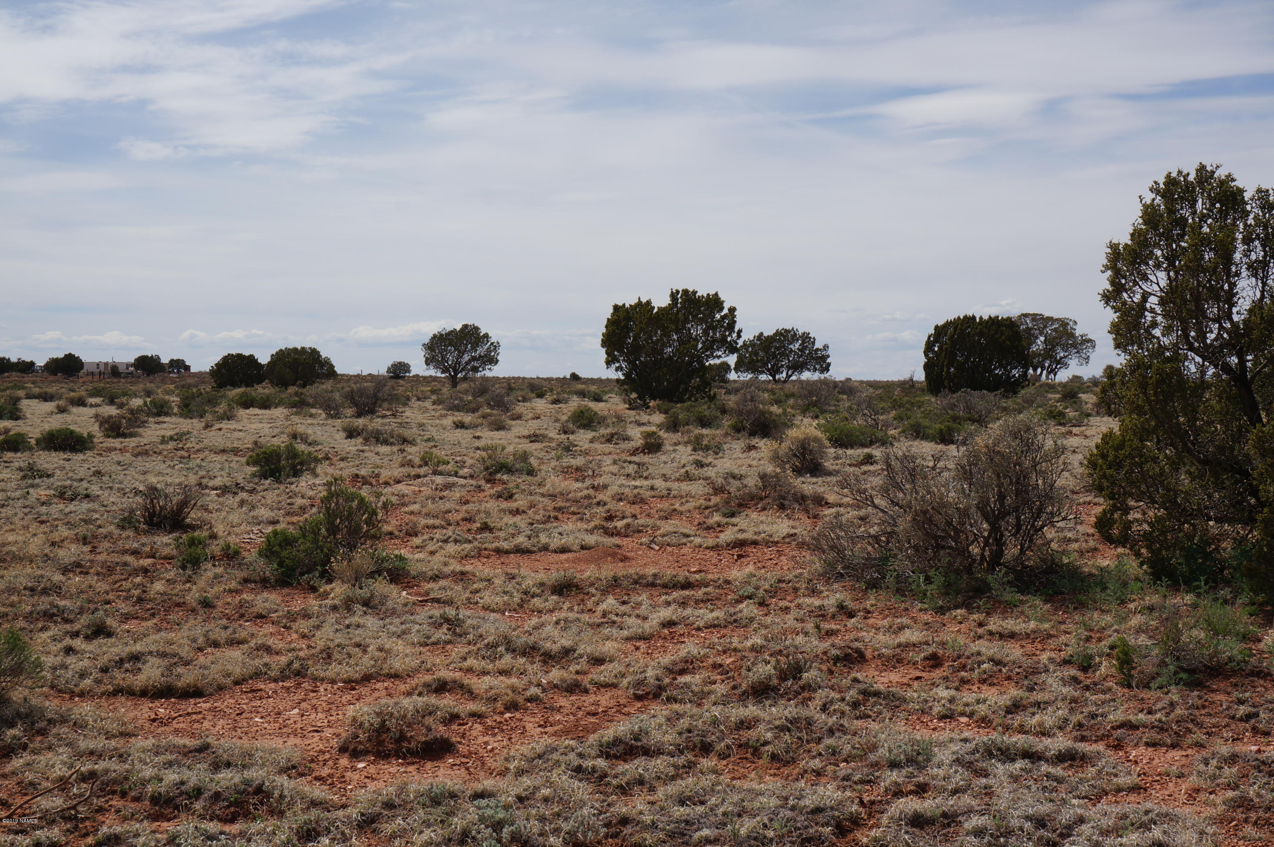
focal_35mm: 50
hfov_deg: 40.0
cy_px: 424
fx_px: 1750
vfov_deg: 27.2
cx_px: 637
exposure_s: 1/250
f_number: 13
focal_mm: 33
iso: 100
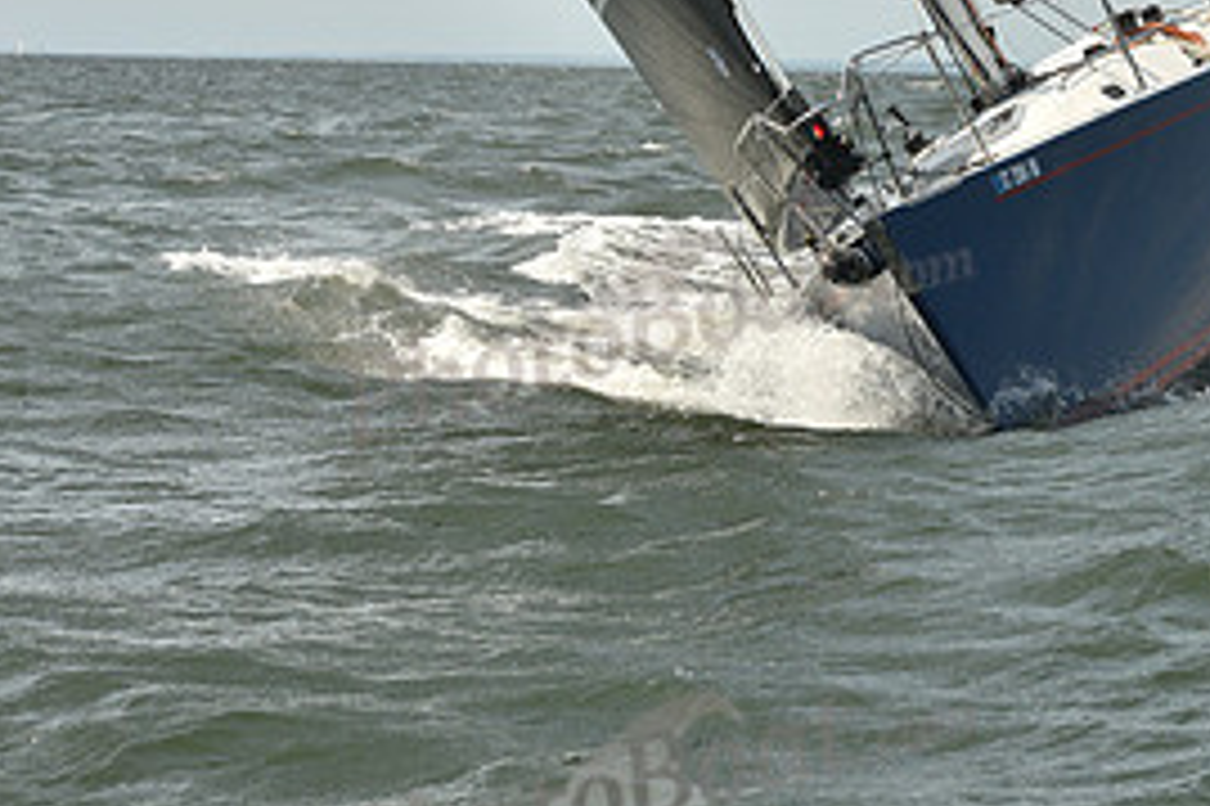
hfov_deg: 13.4
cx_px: 1210
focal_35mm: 151
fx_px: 5072
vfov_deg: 9.0
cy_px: 29
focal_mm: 70
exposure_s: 1/800
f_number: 9
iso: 250
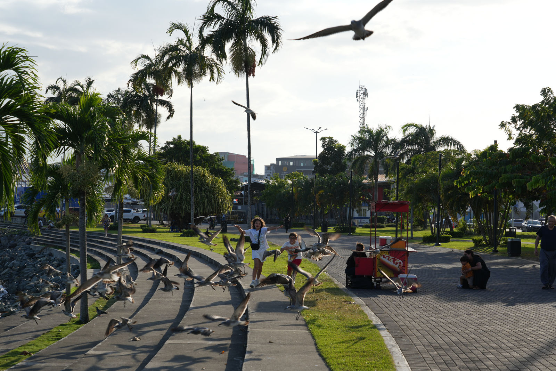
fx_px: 988
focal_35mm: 64
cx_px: 278
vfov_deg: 21.2
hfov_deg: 31.4
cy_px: 186
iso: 100
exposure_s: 1/320
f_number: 8
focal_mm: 64
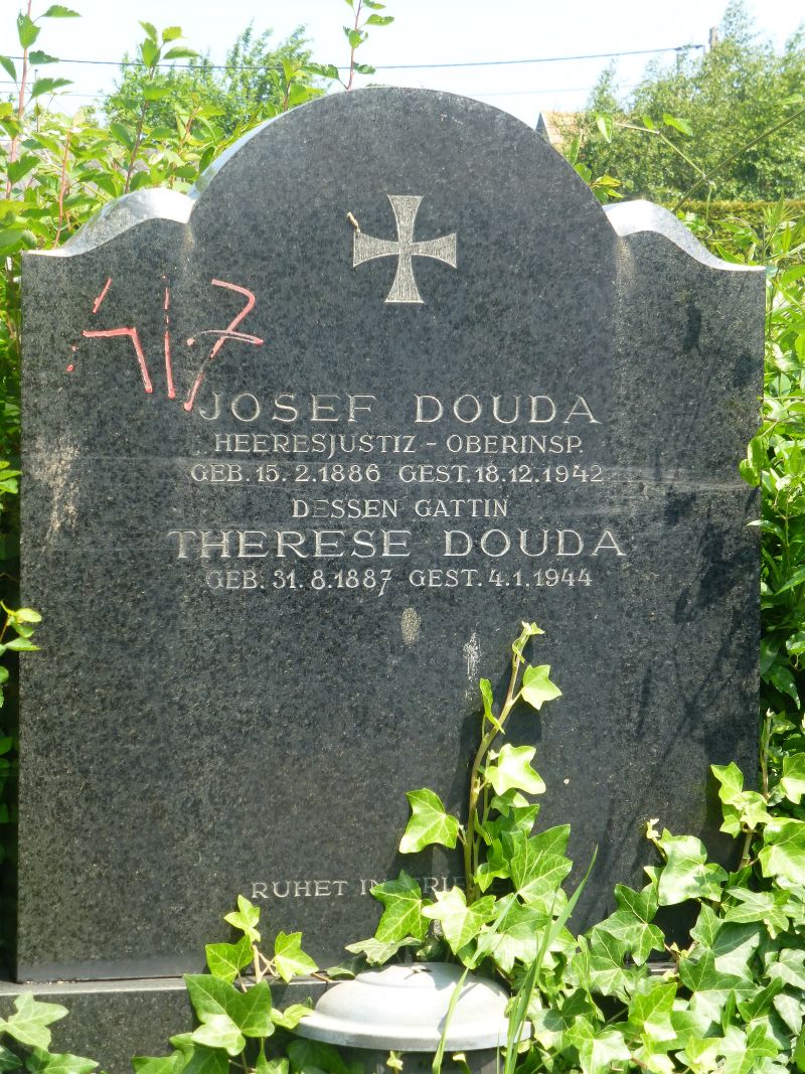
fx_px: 3163
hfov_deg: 14.5
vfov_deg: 19.3
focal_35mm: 102
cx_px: 402
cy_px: 537
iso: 100
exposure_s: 1/125
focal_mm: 18.2
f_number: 5.3
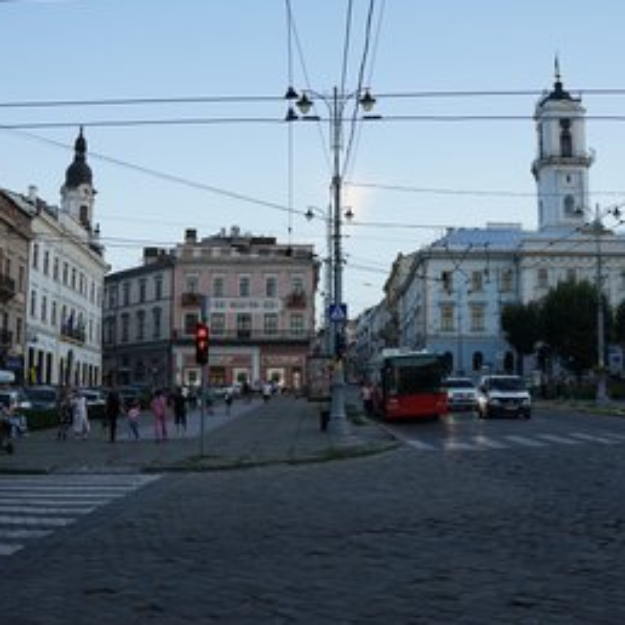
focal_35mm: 46
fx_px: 940
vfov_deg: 36.8
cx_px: 337
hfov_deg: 36.8
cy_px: 317
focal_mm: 35
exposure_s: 1/800
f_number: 2.8
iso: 640
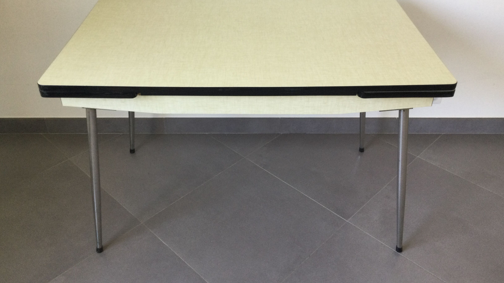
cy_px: 130
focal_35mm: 34
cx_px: 253
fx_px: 454
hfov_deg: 58.0
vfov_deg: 34.6
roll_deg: -1.0
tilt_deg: -35.9
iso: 64
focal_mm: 3.3
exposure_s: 1/33
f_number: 2.4
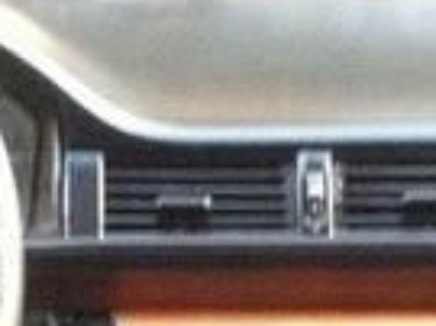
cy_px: 444
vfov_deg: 9.0
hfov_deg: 12.3
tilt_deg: -15.8
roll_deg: -0.8
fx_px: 2026
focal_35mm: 161
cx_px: 323
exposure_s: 1/15
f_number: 2.4
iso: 500
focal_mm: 4.12
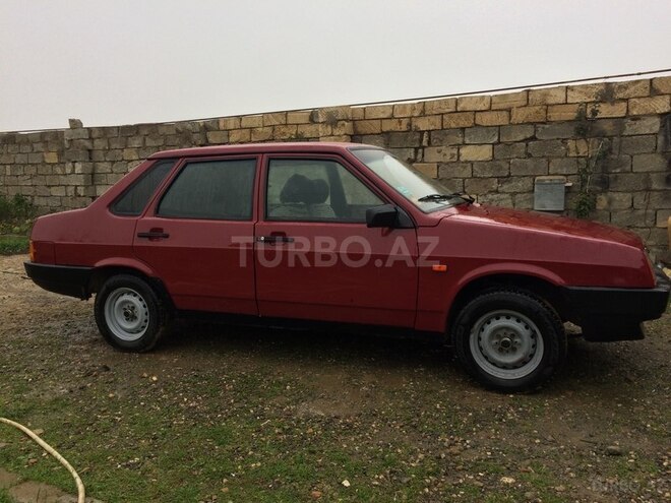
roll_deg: +2.0
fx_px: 562
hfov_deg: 61.7
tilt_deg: -5.6
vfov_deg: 48.2
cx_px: 336
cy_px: 252
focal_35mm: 29
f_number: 2.2
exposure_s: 1/107
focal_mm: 4.15
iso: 32
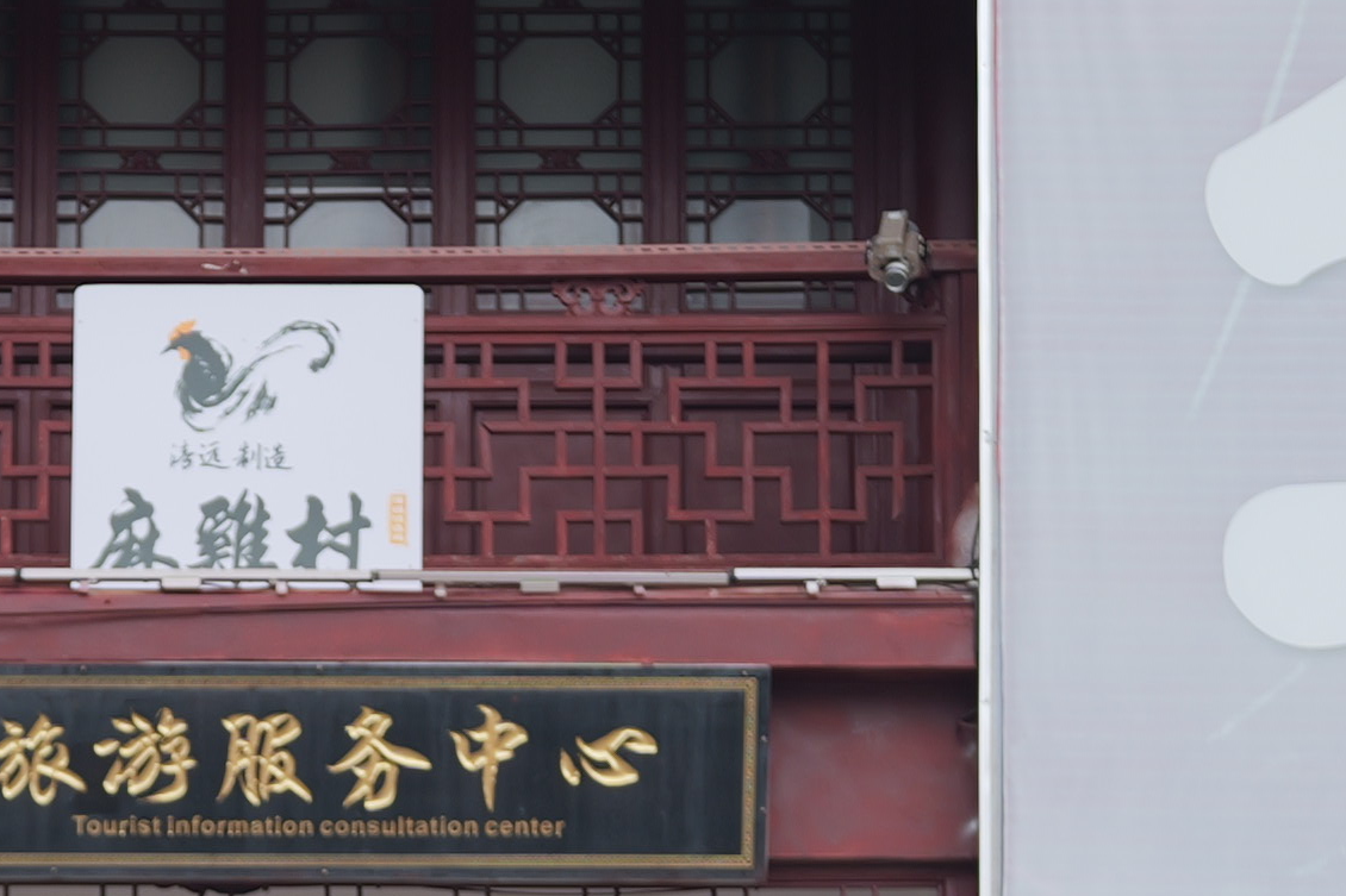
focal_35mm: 154
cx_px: 164
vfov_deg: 8.6
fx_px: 5757
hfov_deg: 13.2
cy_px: 1492
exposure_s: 1/50
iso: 100
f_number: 2.8
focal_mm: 29
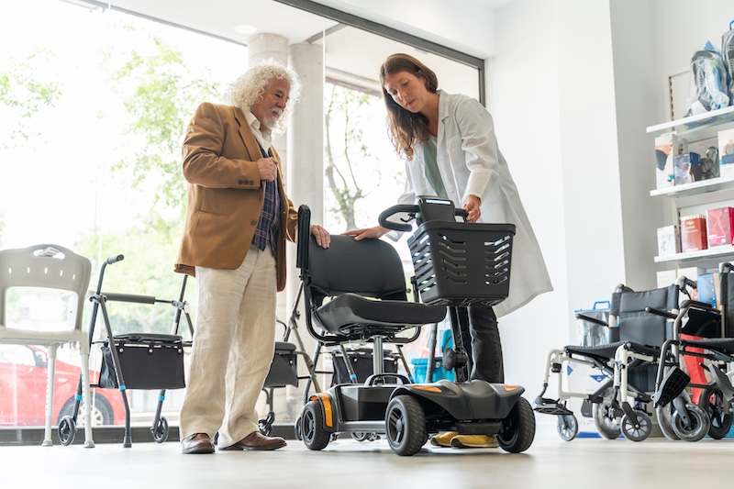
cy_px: 244
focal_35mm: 46
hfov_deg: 42.8
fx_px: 938
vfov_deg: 29.2
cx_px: 367
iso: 160
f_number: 2.8
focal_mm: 46
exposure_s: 1/200
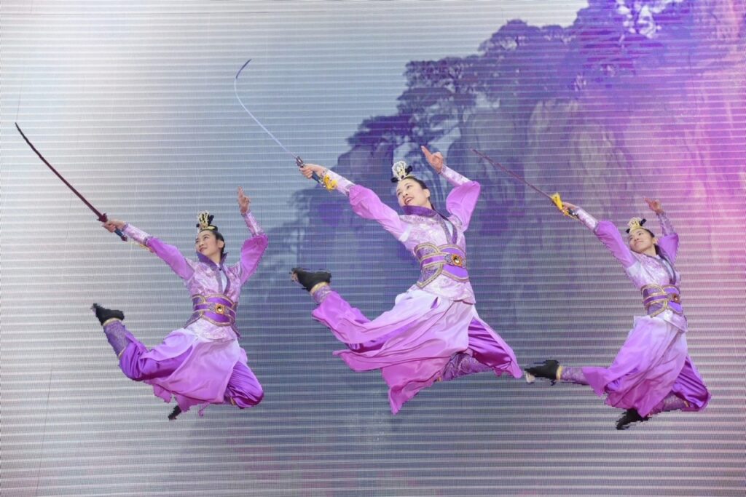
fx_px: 725
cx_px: 373
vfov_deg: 37.9
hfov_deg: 54.4
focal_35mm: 35
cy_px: 248
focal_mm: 35
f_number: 6.3
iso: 3200
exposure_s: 1/200
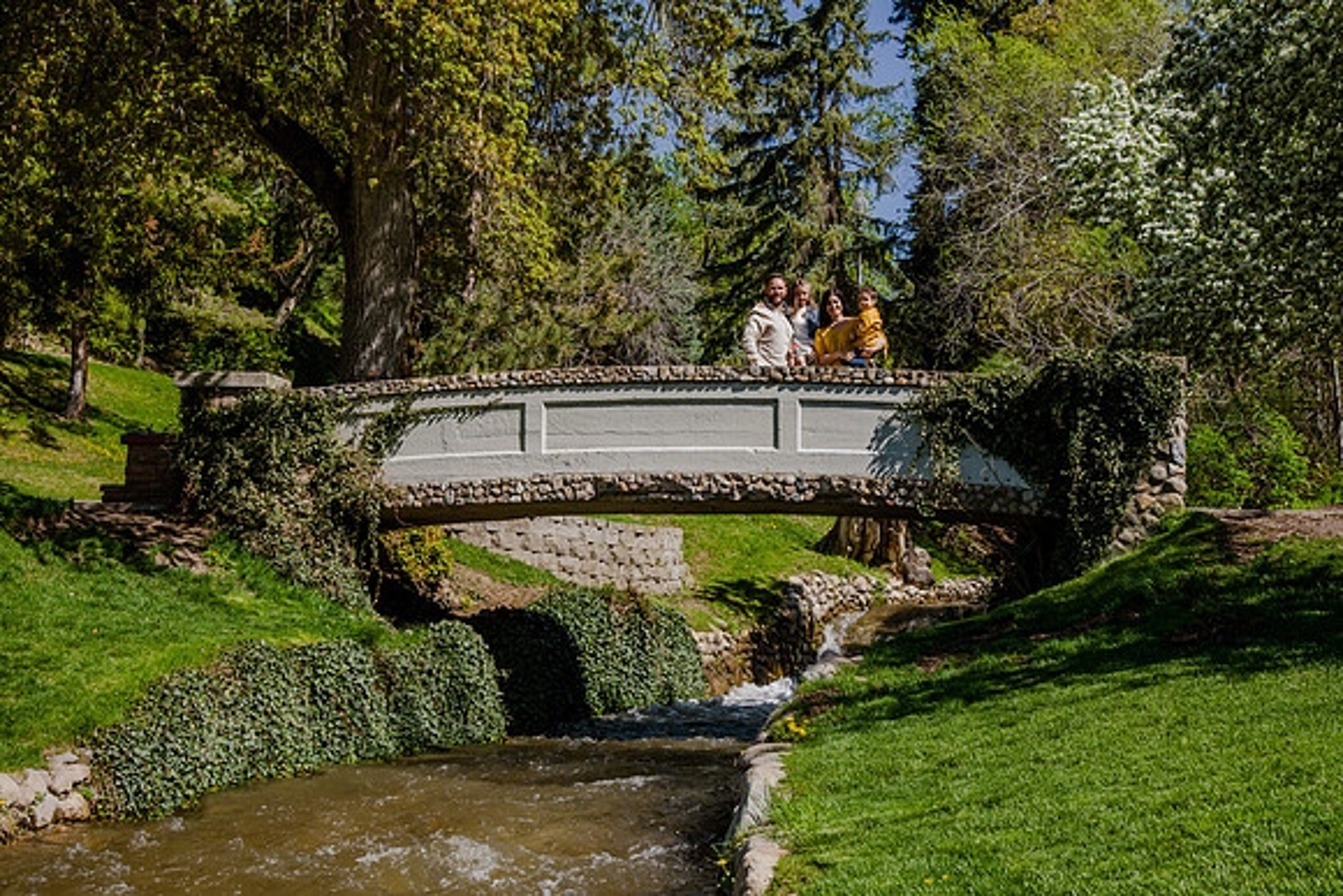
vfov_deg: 24.5
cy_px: 448
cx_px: 670
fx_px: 2059
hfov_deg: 36.1
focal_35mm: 55
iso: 200
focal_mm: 52
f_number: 10
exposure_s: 1/160
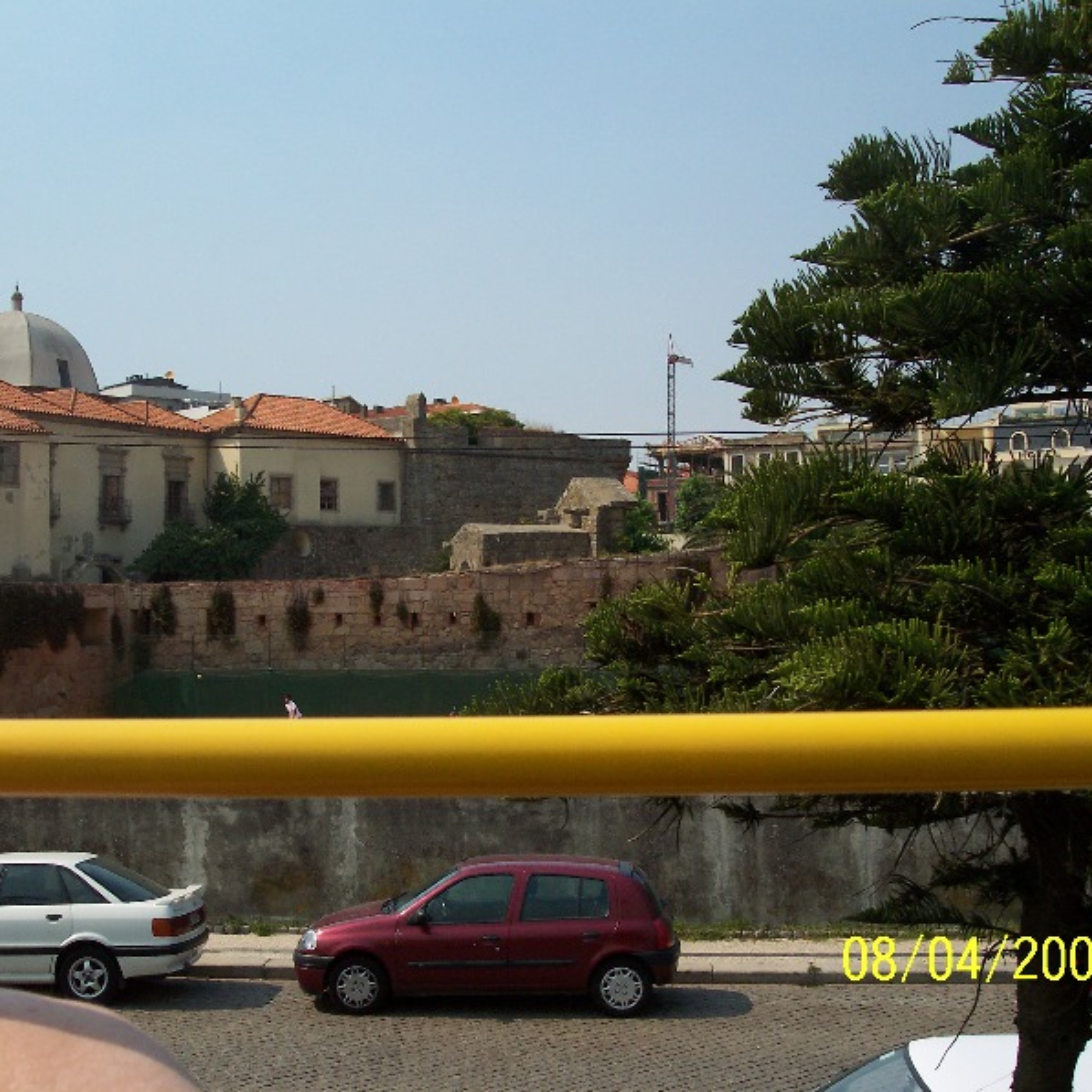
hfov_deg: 37.5
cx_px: 466
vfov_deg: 37.6
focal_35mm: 45
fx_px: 1606
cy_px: 547
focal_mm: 8
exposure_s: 1/1000
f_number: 4.8
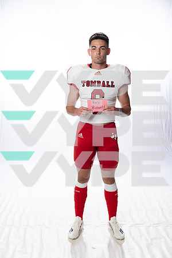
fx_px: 301
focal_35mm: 42
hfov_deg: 31.9
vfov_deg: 46.4
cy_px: 129
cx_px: 86
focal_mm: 42
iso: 400
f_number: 4
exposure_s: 1/250
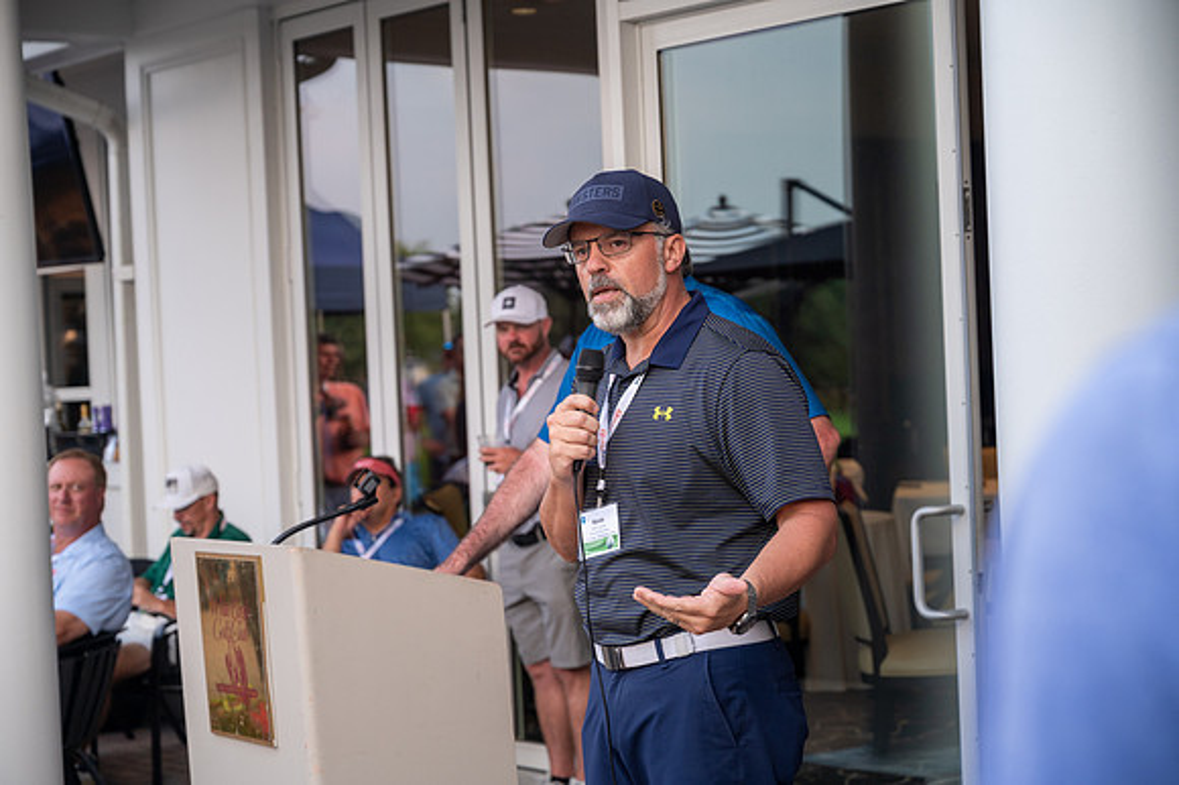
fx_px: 2293
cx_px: 590
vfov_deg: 19.4
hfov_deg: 28.8
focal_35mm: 70
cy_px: 392
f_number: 4
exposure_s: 1/400
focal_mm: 70
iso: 500
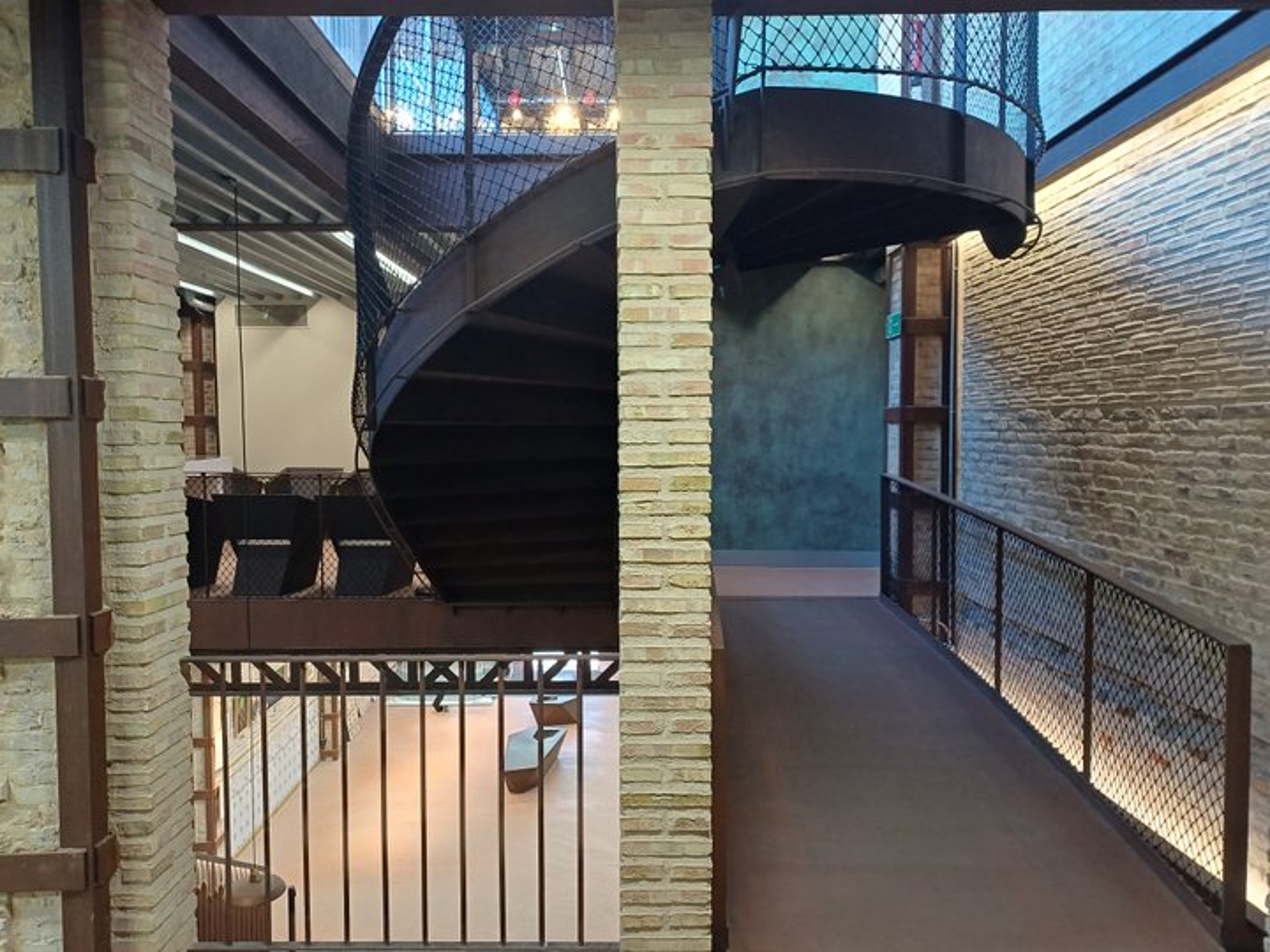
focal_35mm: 25
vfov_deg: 54.9
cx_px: 635
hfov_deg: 69.4
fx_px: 917
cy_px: 476
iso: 200
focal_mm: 4.65
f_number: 1.8
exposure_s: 1/50
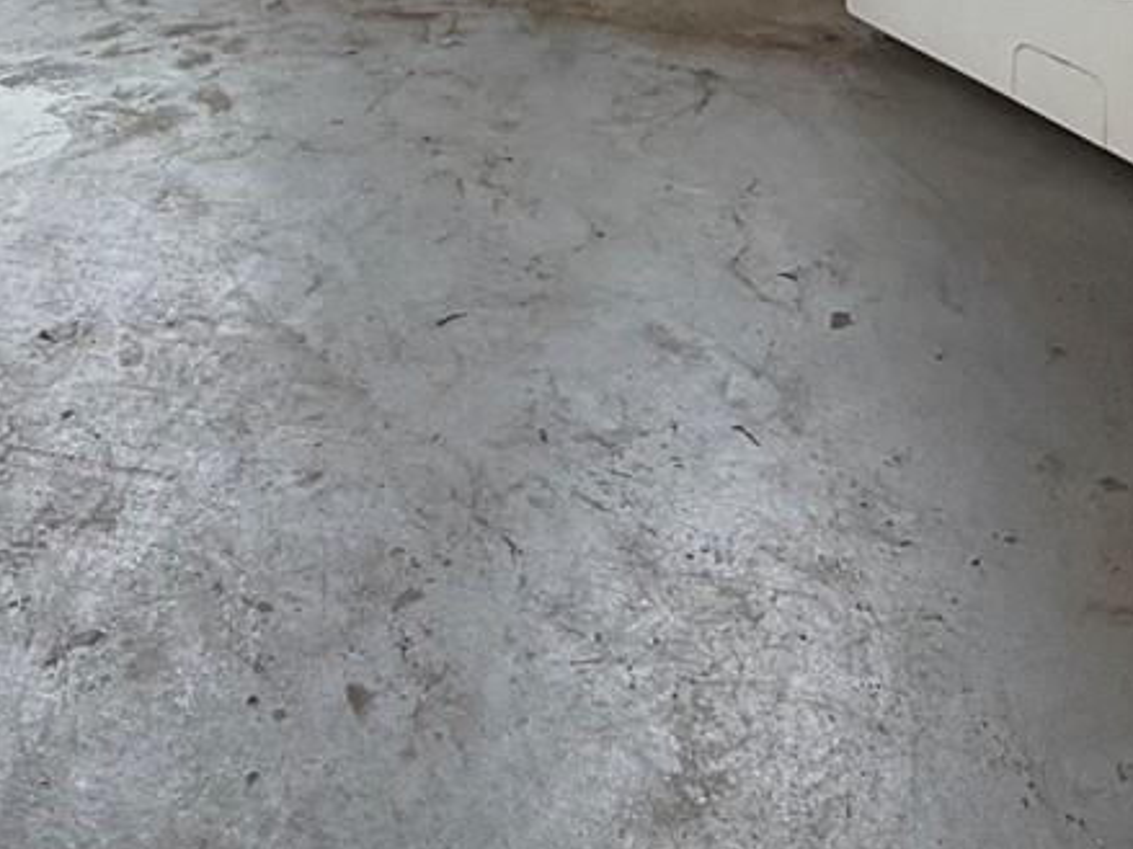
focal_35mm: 51
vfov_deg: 22.5
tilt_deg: -4.8
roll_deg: -0.5
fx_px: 1669
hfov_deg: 37.5
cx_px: 612
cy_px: -483
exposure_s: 1/100
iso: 64
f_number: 2.2
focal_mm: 2.22
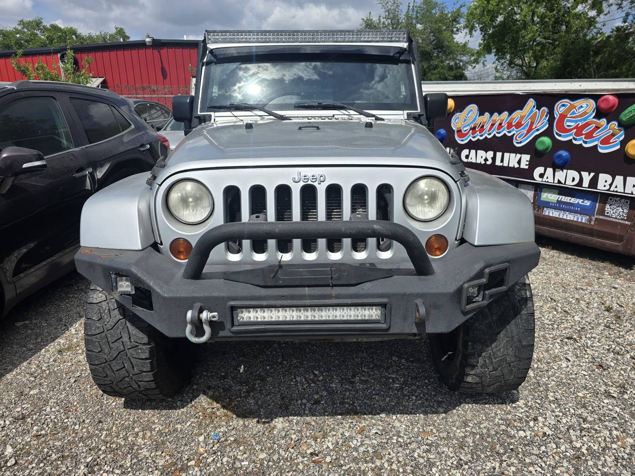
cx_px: 318
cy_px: 238
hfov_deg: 73.9
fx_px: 422
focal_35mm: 23
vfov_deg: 58.9
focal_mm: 6.3
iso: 12
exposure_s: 1/1179
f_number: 1.7
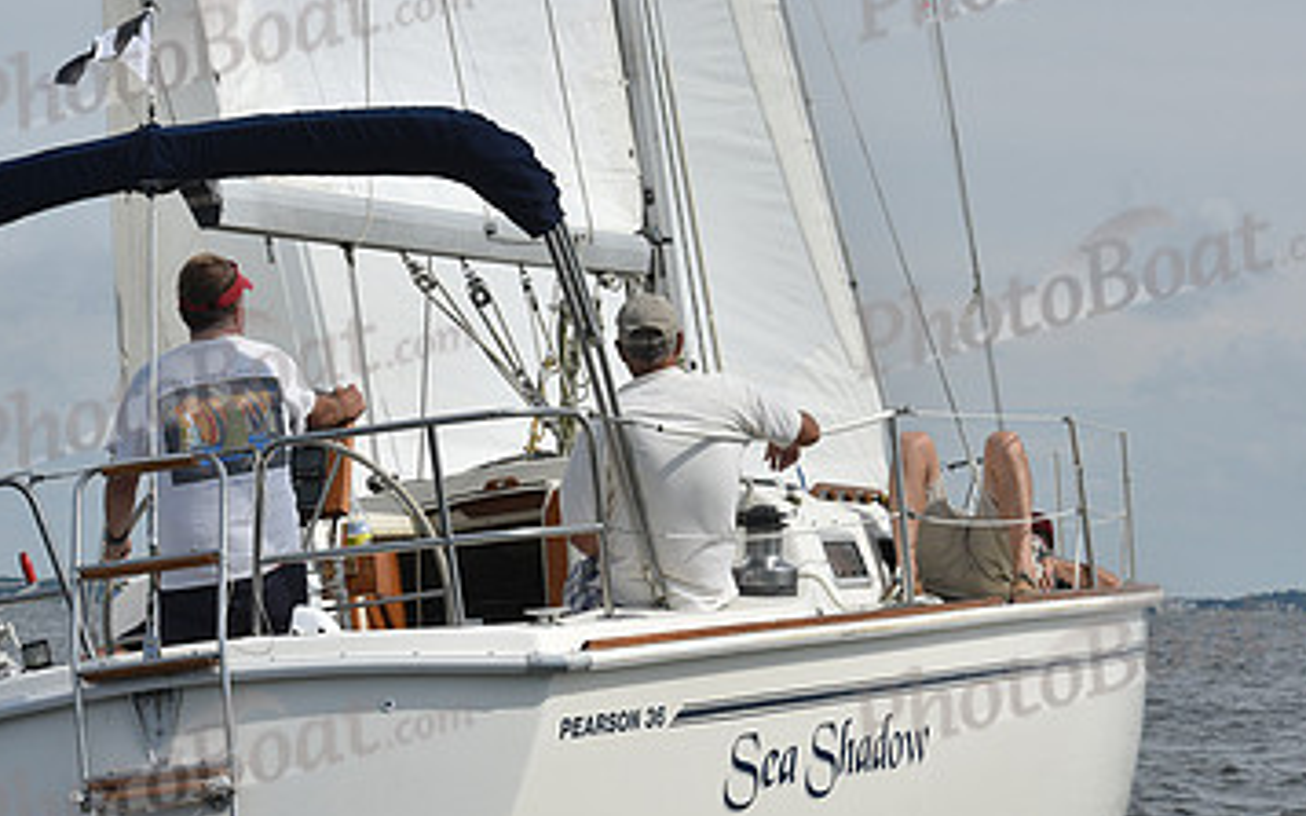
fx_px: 4840
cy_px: 525
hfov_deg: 15.4
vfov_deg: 9.6
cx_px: 666
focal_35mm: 136
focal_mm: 82
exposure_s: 1/1250
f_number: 11
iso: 320
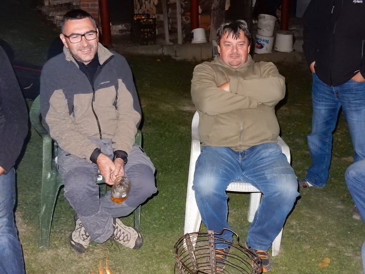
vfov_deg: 28.6
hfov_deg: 37.5
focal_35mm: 51
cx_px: 182
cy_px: 137
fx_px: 538
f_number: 4.5
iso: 1400
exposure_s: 1/30
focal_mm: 9
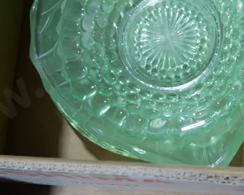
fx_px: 665
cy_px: -25
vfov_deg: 16.2
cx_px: 180
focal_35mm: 92
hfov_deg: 20.7
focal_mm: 18
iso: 250
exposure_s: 1/60
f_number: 4
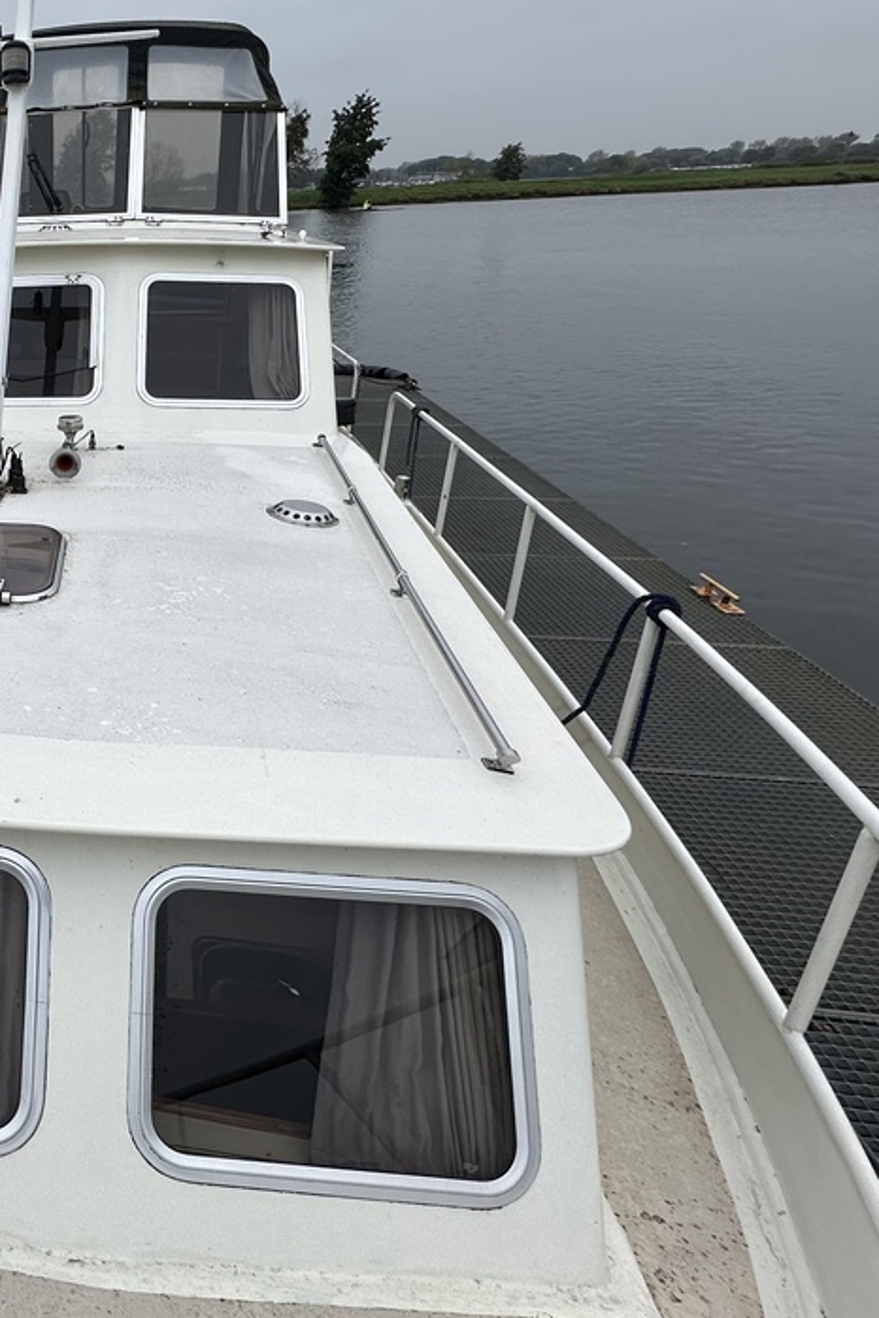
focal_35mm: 25
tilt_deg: -22.5
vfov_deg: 71.3
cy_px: 583
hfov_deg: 41.5
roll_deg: +3.0
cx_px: -75
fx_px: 916
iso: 40
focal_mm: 2.22
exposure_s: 1/690
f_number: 2.2
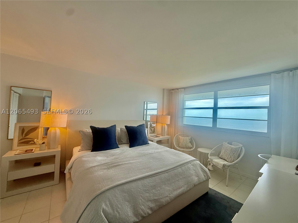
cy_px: 112
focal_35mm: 14
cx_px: 149
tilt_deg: +1.1
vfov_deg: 85.7
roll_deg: -1.7
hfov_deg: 102.1
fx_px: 121
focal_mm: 2.22
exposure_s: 1/101
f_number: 2.2
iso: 64
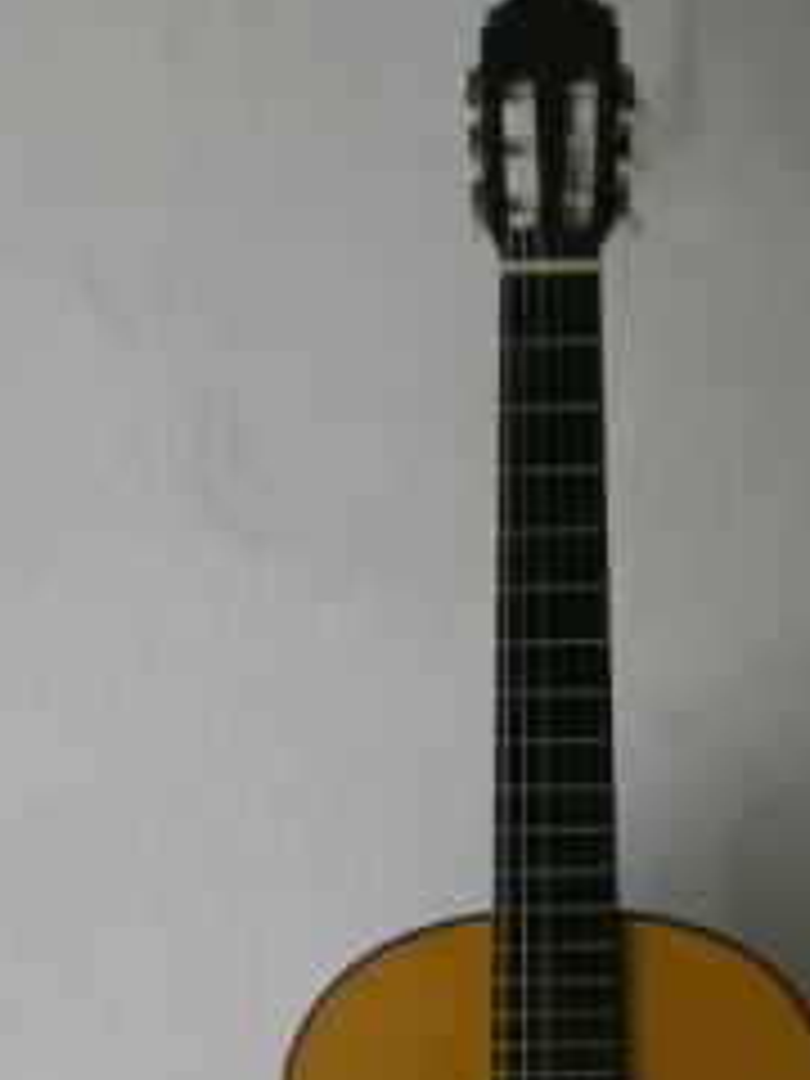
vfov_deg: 26.7
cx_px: 562
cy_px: 927
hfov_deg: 20.6
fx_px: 2215
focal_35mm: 71
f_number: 3.1
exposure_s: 1/125
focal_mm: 6.3
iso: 100
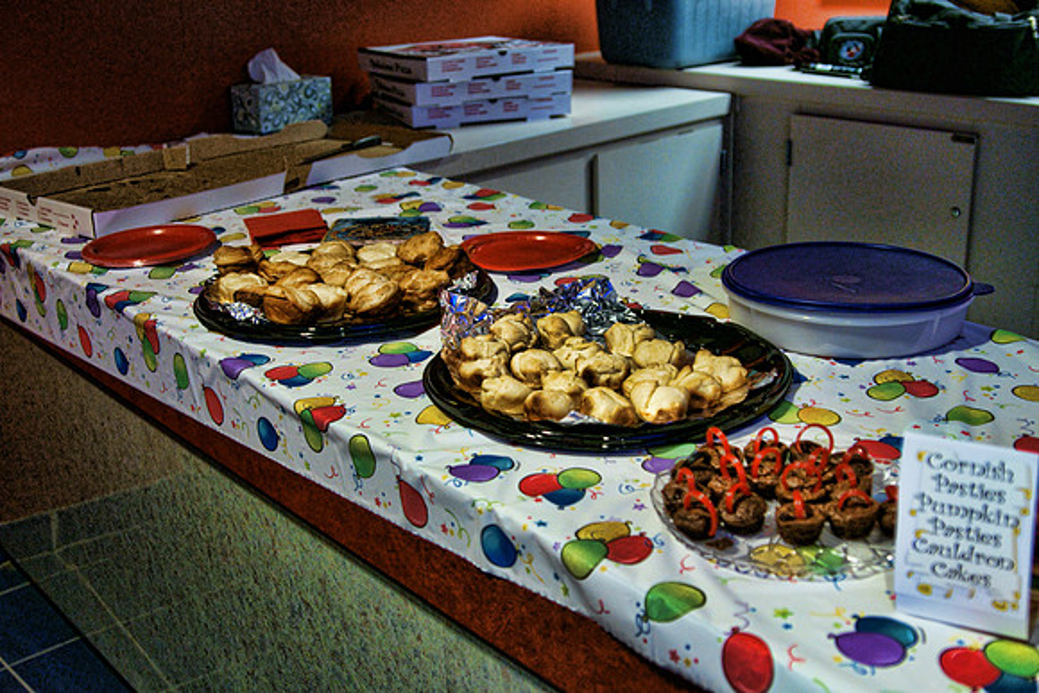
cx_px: 520
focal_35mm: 42
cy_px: 346
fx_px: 1212
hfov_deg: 46.4
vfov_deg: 31.9
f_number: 2.8
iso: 400
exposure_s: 1/60
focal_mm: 28
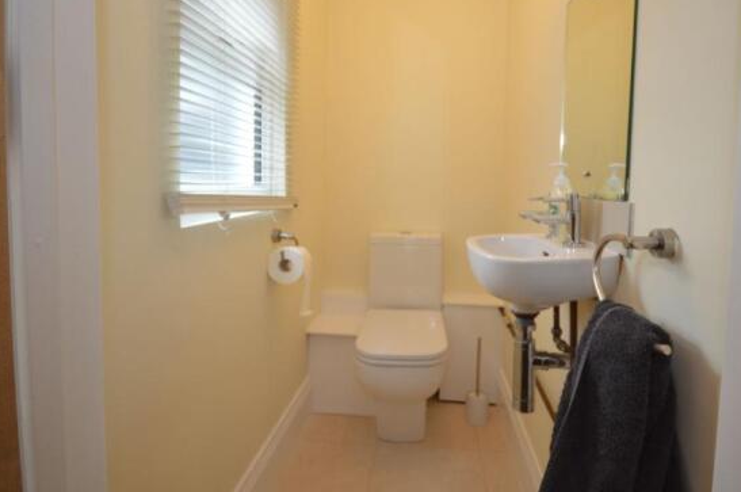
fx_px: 370
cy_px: 202
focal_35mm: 18
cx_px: 397
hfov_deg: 89.9
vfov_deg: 66.7
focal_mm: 10
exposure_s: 1/80
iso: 400
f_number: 4.5
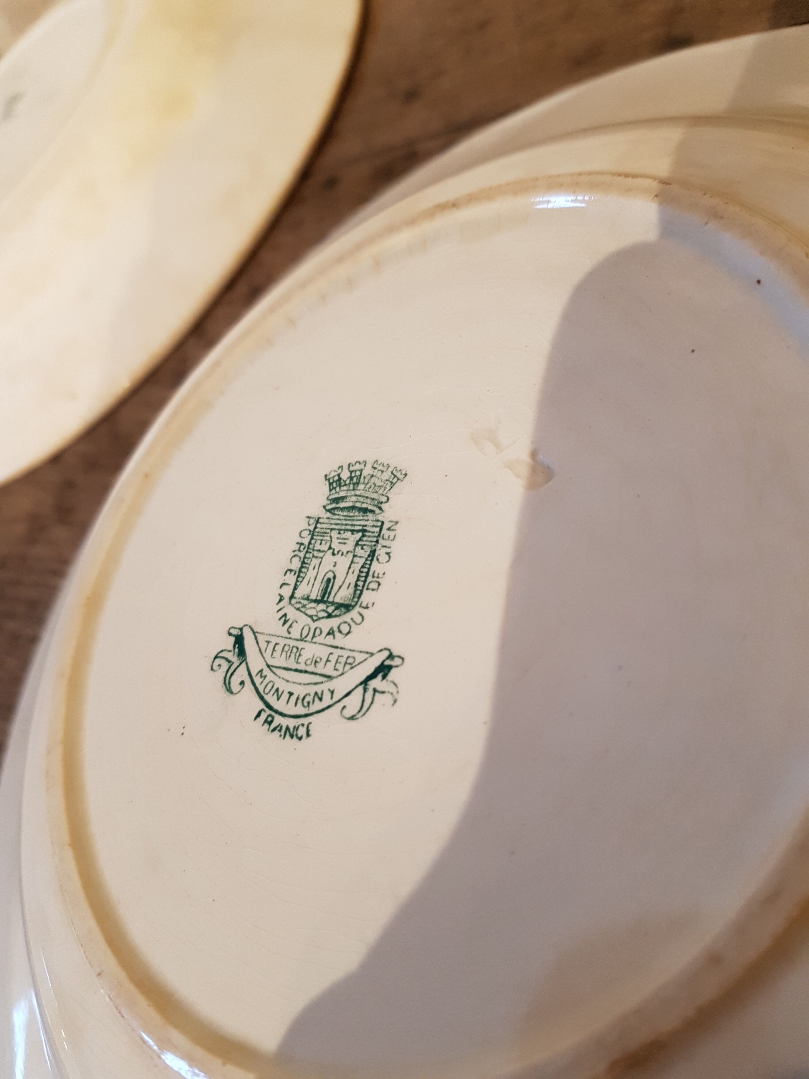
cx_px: 404
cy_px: 540
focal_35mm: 26
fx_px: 810
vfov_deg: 67.3
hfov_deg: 53.1
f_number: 1.7
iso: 200
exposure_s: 1/50
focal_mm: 4.2
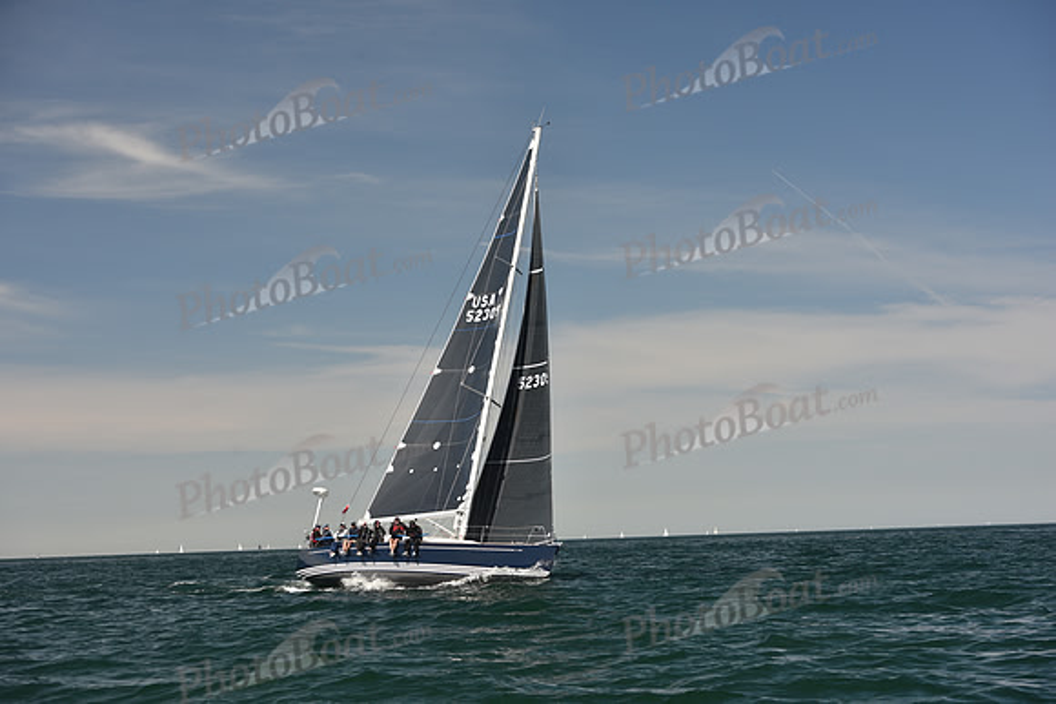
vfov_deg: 17.5
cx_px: 528
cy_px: 352
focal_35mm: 78
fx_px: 2288
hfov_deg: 26.0
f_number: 5.6
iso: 250
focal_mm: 78
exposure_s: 1/640
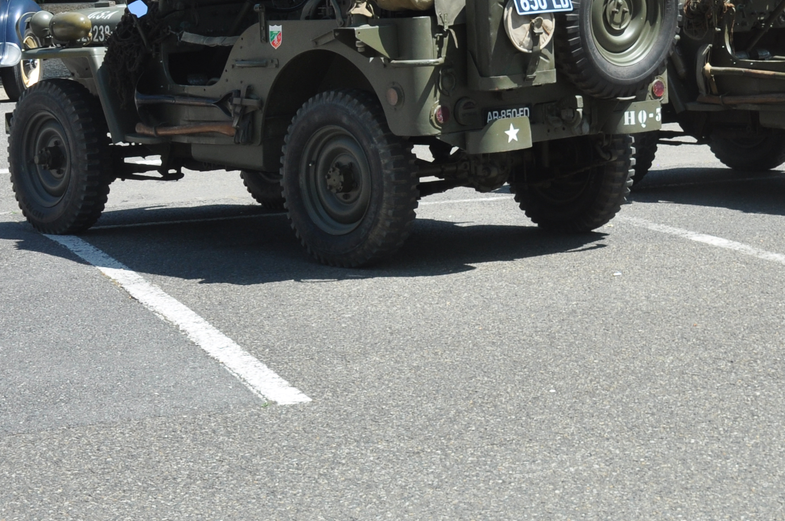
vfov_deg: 13.6
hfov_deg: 19.9
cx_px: 807
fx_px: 2161
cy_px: 58
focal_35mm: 99
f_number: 8
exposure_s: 1/250
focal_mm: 27
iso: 200
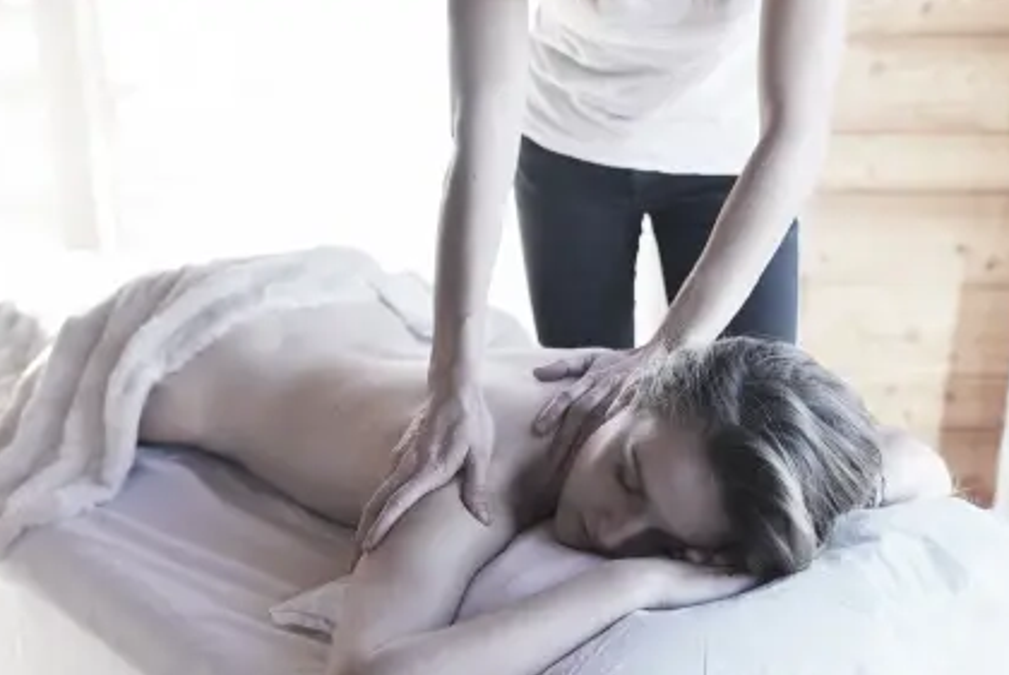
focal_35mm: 50
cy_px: 474
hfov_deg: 39.5
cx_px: 456
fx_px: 1403
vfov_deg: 26.8
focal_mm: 35
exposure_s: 1/800
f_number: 2.8
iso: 400
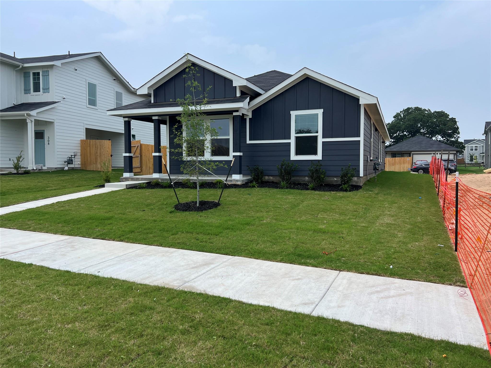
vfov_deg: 53.1
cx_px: 246
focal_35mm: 26
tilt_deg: -1.9
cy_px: 184
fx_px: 369
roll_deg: +0.1
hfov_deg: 67.3
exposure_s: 1/3571
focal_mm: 5.7
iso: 50
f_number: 1.5
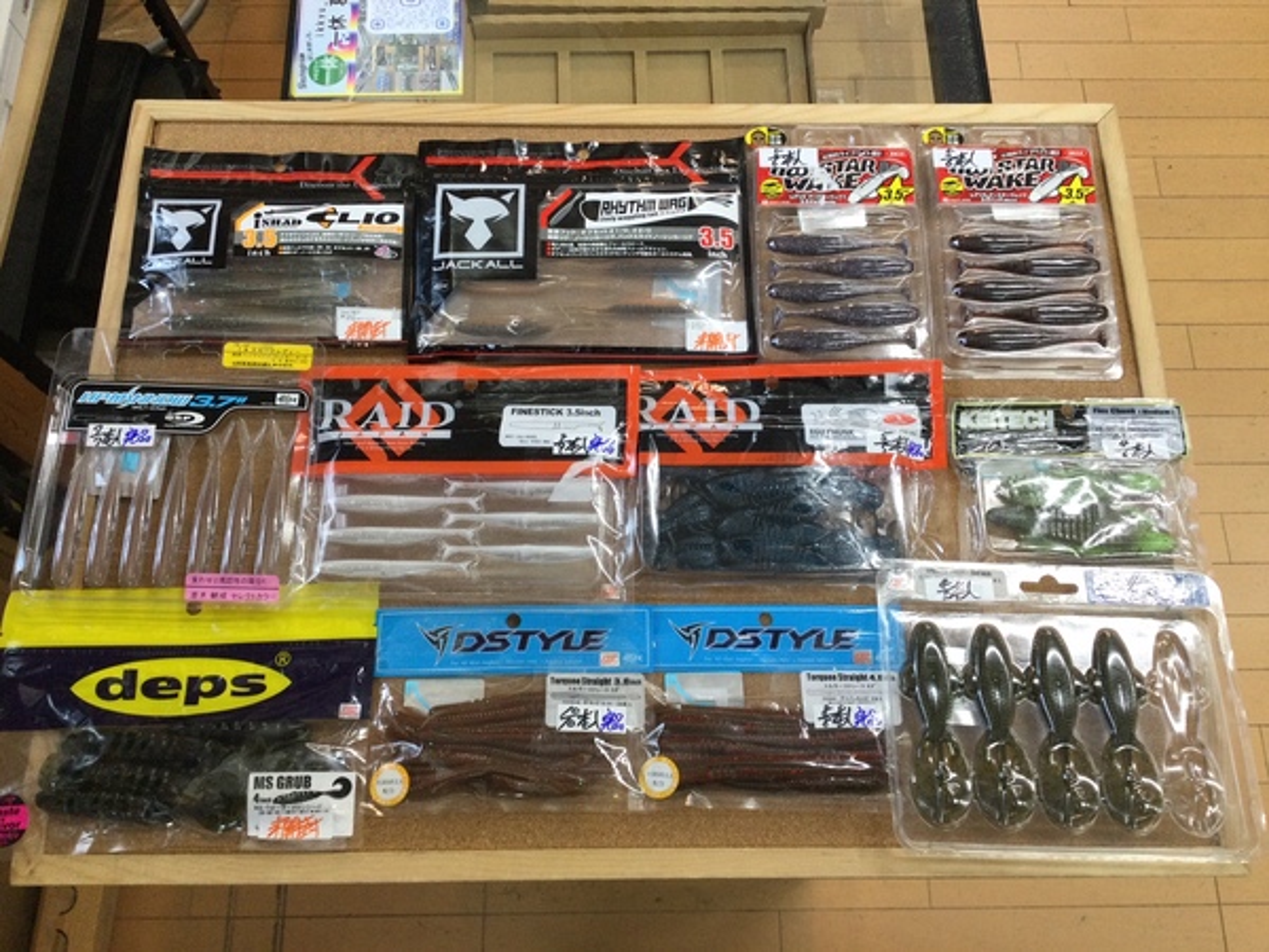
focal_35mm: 31
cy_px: 476
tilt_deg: -71.8
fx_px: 1136
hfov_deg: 58.4
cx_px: 634
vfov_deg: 45.4
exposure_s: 1/30
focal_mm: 3.3
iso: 32
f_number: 2.4
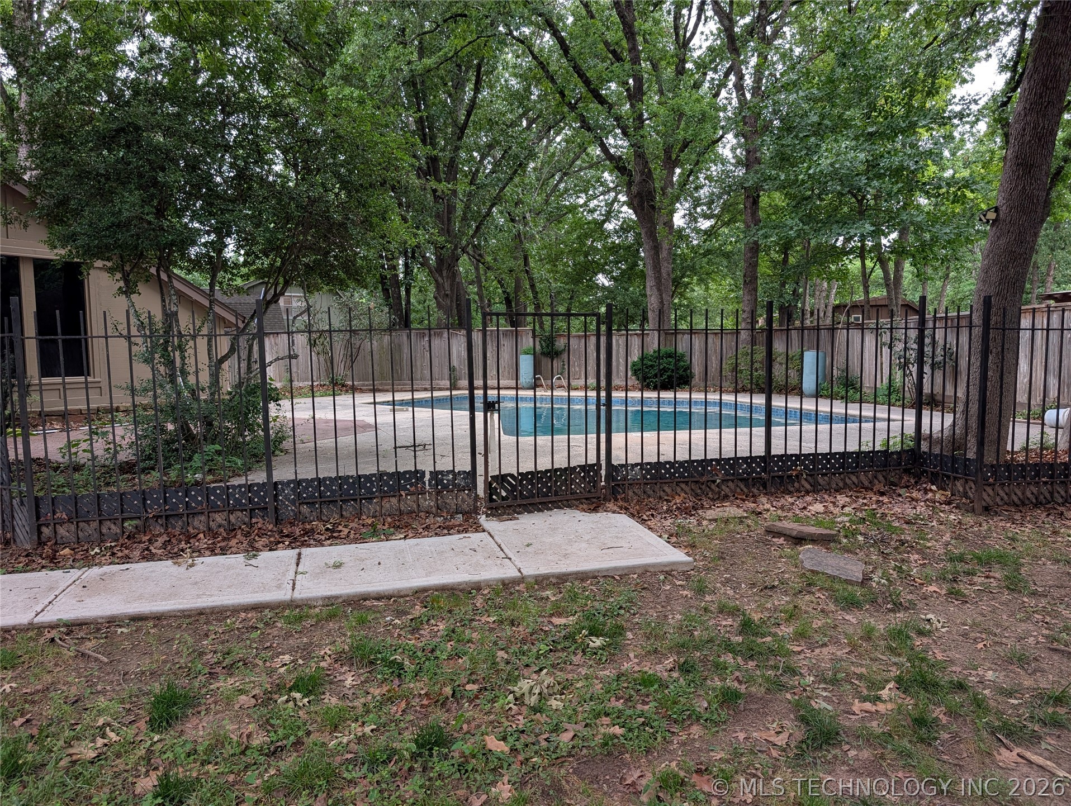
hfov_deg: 71.5
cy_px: 403
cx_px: 536
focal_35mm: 24
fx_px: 743
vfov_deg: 56.9
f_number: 1.68
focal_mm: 6.9
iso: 24
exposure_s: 1/87.1
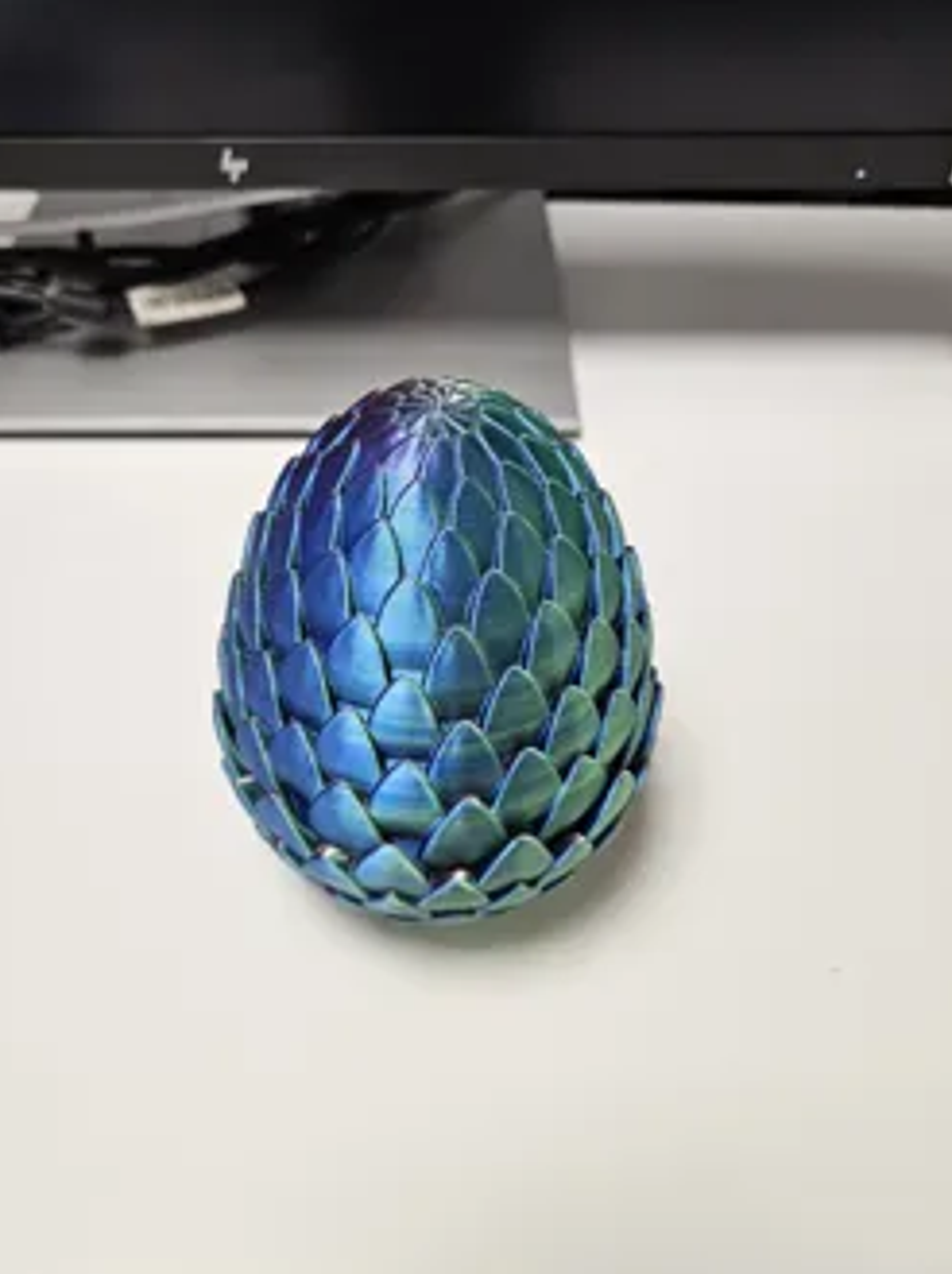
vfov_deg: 63.5
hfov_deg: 49.6
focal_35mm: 28
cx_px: 453
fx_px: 1029
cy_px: 608
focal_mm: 5.4
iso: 160
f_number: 1.8
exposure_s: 1/100
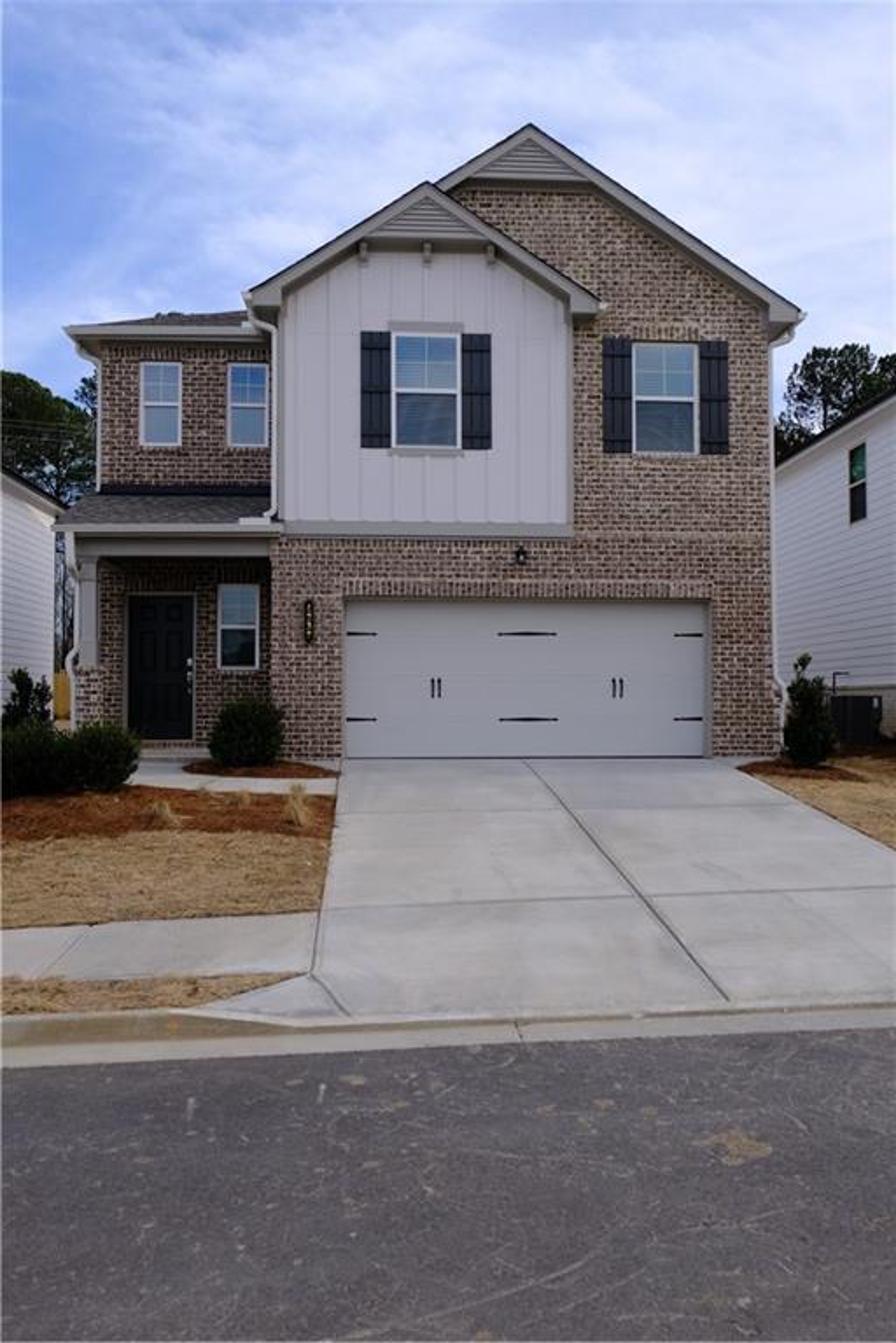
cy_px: 672
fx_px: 1120
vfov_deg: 61.9
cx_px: 448
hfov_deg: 43.6
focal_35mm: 30
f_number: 5.6
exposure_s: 1/800
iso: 400
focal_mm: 20
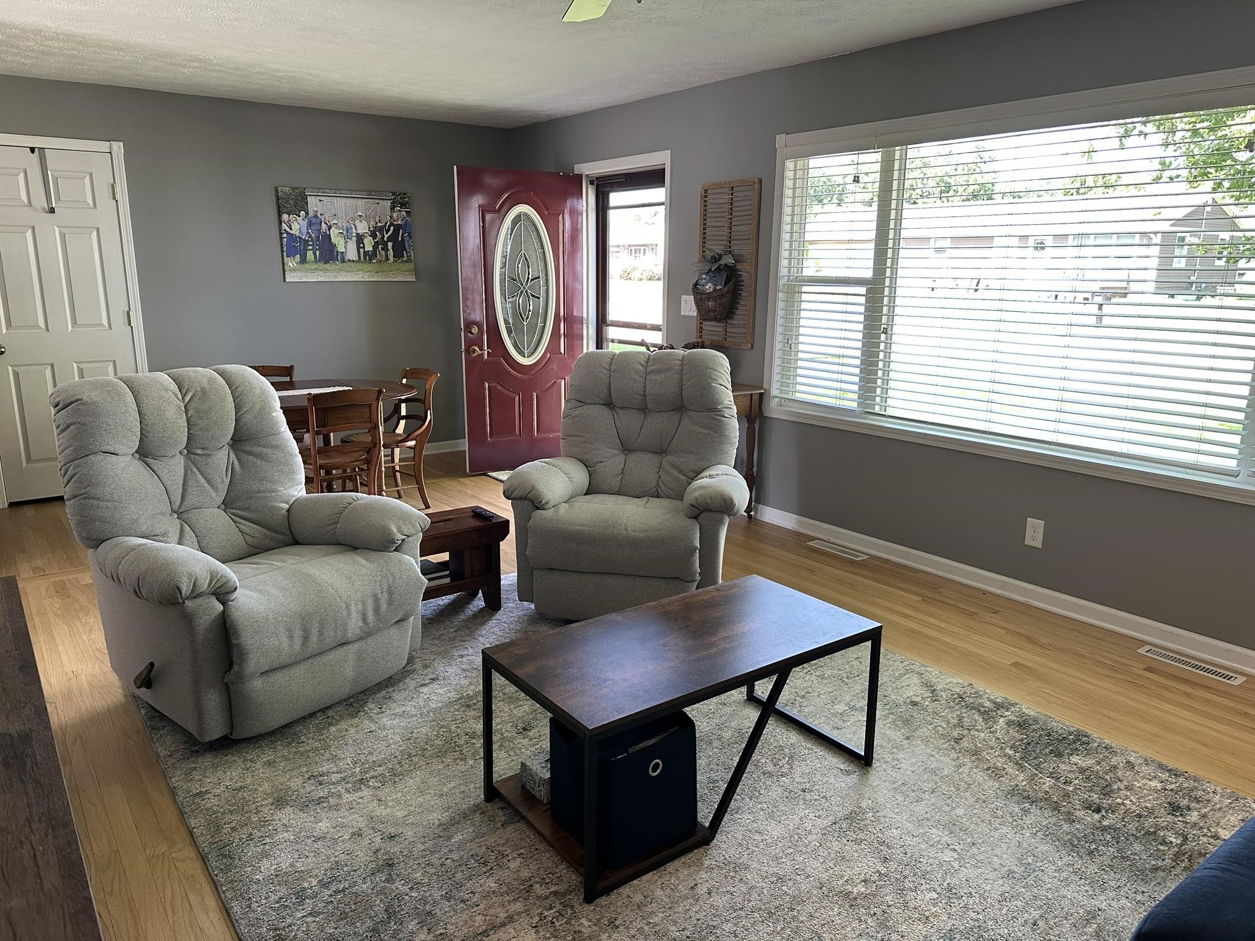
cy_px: 470
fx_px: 870
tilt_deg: -12.0
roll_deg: -1.5
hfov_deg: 71.6
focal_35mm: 24
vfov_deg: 56.8
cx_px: 628
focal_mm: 6.86
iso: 160
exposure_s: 1/120
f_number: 1.78
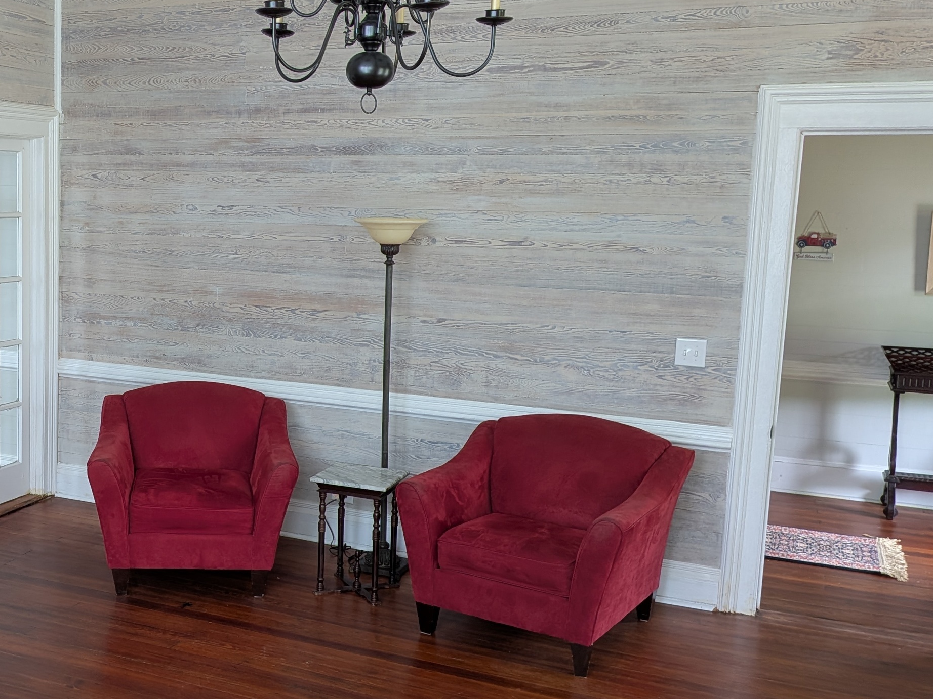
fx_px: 1078
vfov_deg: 36.0
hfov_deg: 44.9
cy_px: 346
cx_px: 211
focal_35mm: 40
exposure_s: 1/25
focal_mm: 4.53
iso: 67
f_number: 1.7
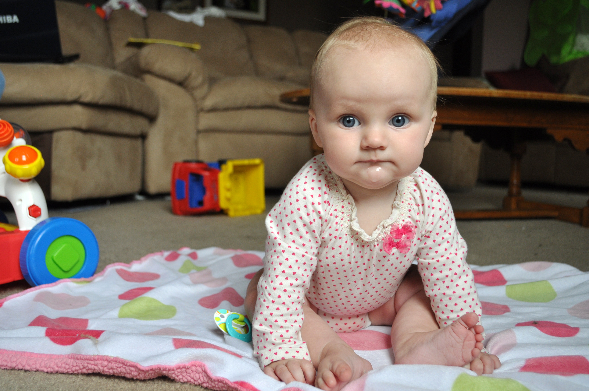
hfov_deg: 53.2
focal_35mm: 36
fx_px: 588
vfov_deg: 36.8
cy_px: 196
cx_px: 294
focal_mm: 24
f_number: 4.5
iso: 400
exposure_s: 1/80
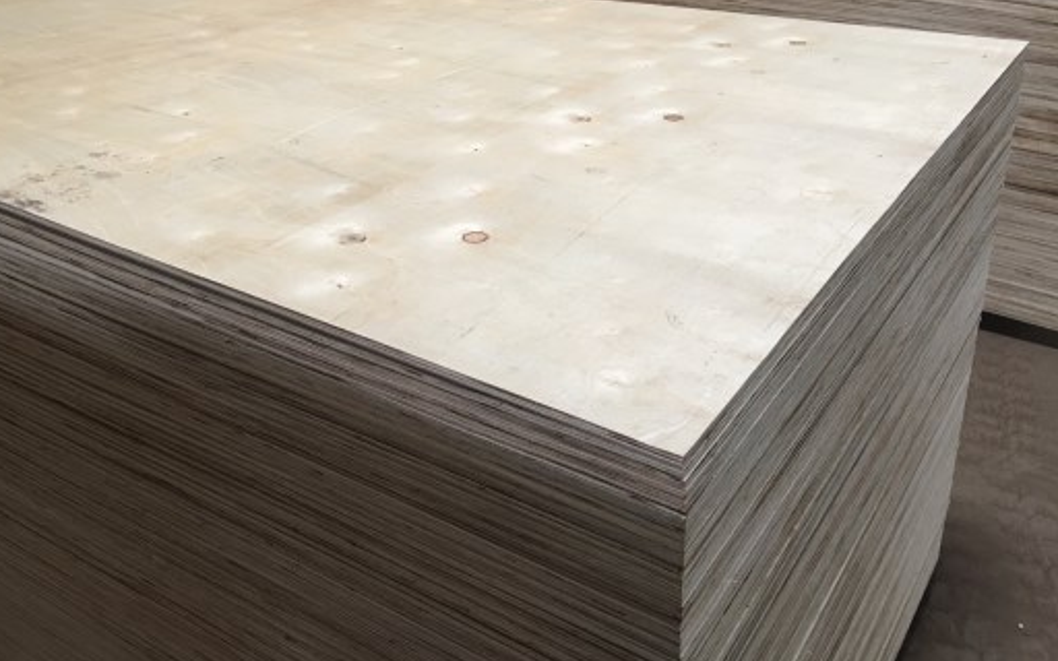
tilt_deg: -23.5
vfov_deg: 35.2
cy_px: 258
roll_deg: +2.5
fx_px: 1038
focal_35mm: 36
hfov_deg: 54.0
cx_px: 527
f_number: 2.2
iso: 50
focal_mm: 4.15
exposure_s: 1/17
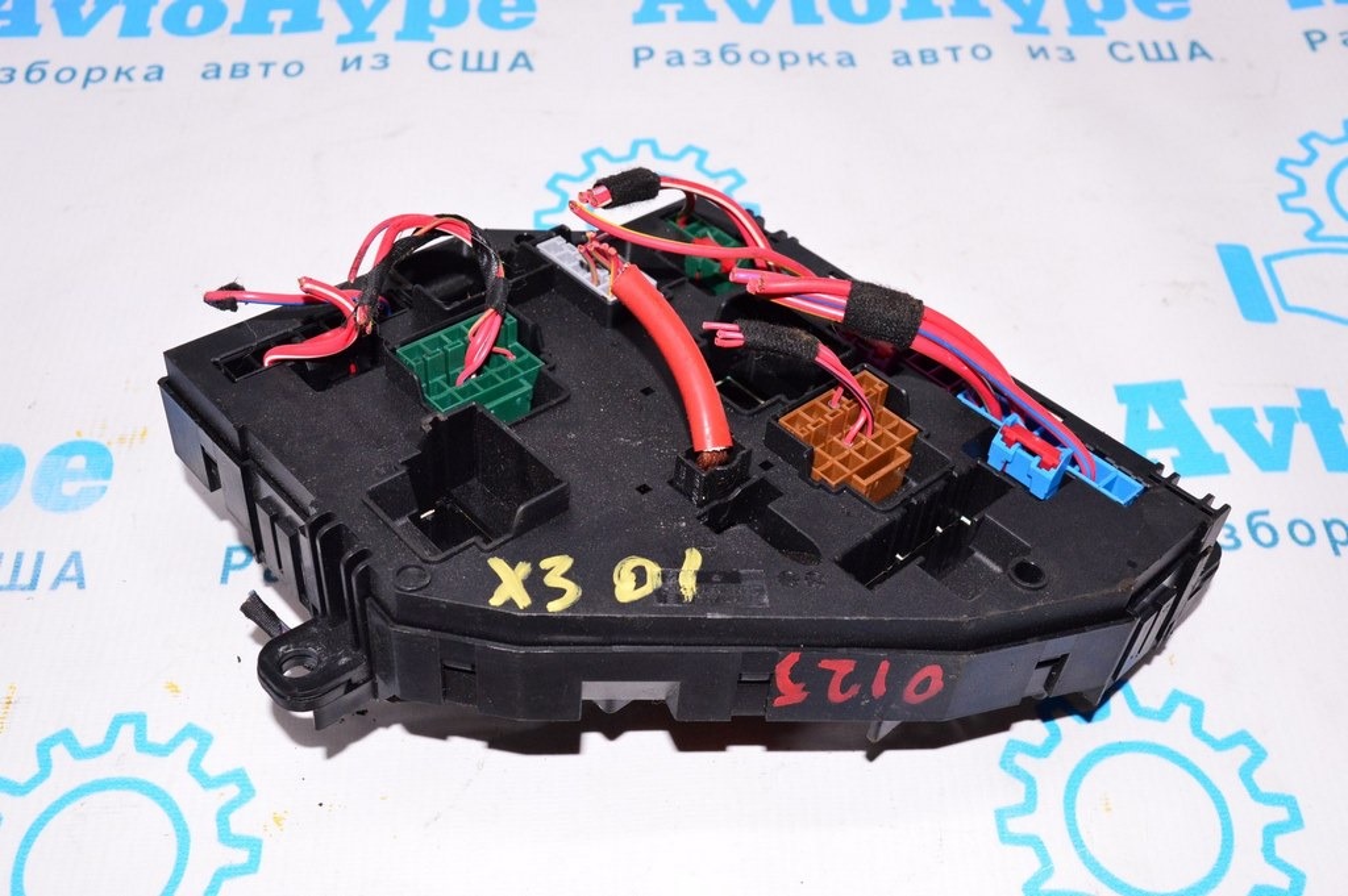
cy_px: 448
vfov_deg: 36.8
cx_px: 674
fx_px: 1347
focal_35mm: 36
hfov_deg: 53.2
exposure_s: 1/200
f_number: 8
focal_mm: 24
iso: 1600
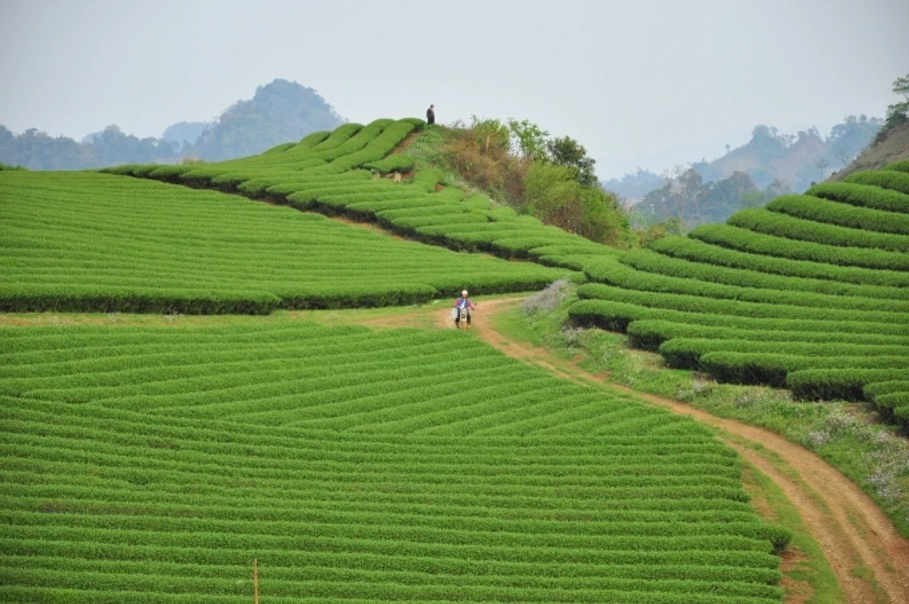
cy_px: 302
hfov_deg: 13.1
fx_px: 3973
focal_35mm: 158
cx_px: 454
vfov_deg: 8.7
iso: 200
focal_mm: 105
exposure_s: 1/100
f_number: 5.6
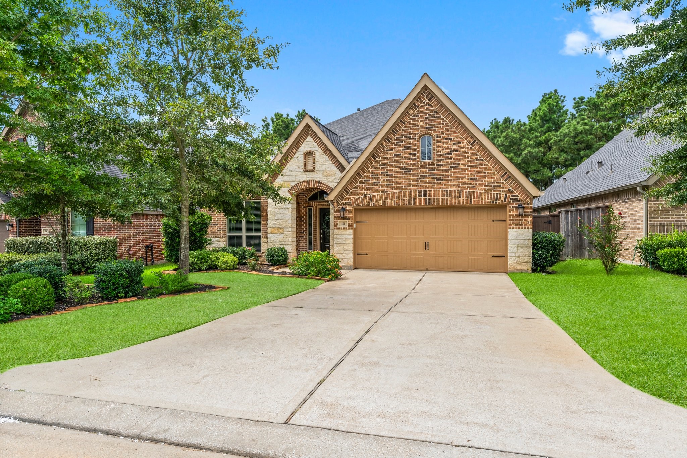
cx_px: 344
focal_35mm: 20
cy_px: 229
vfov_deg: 61.9
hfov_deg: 84.0
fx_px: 382
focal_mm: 20
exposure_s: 1/640
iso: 640
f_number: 11
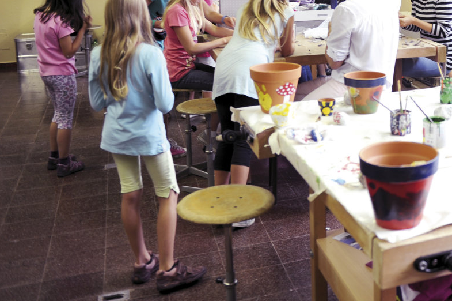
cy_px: 27
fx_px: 690
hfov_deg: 33.3
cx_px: 449
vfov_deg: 23.9
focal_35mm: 55
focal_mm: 27
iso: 220
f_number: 2.8
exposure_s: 1/50
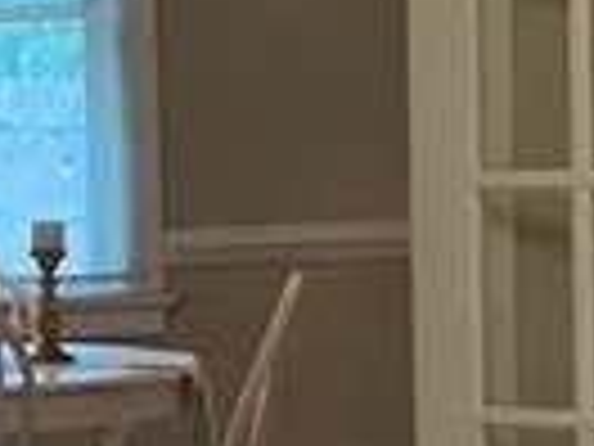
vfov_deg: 7.4
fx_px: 3449
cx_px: -238
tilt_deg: -3.8
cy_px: 324
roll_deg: +1.4
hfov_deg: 9.6
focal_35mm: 201
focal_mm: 4.25
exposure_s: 1/40
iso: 320
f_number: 1.8
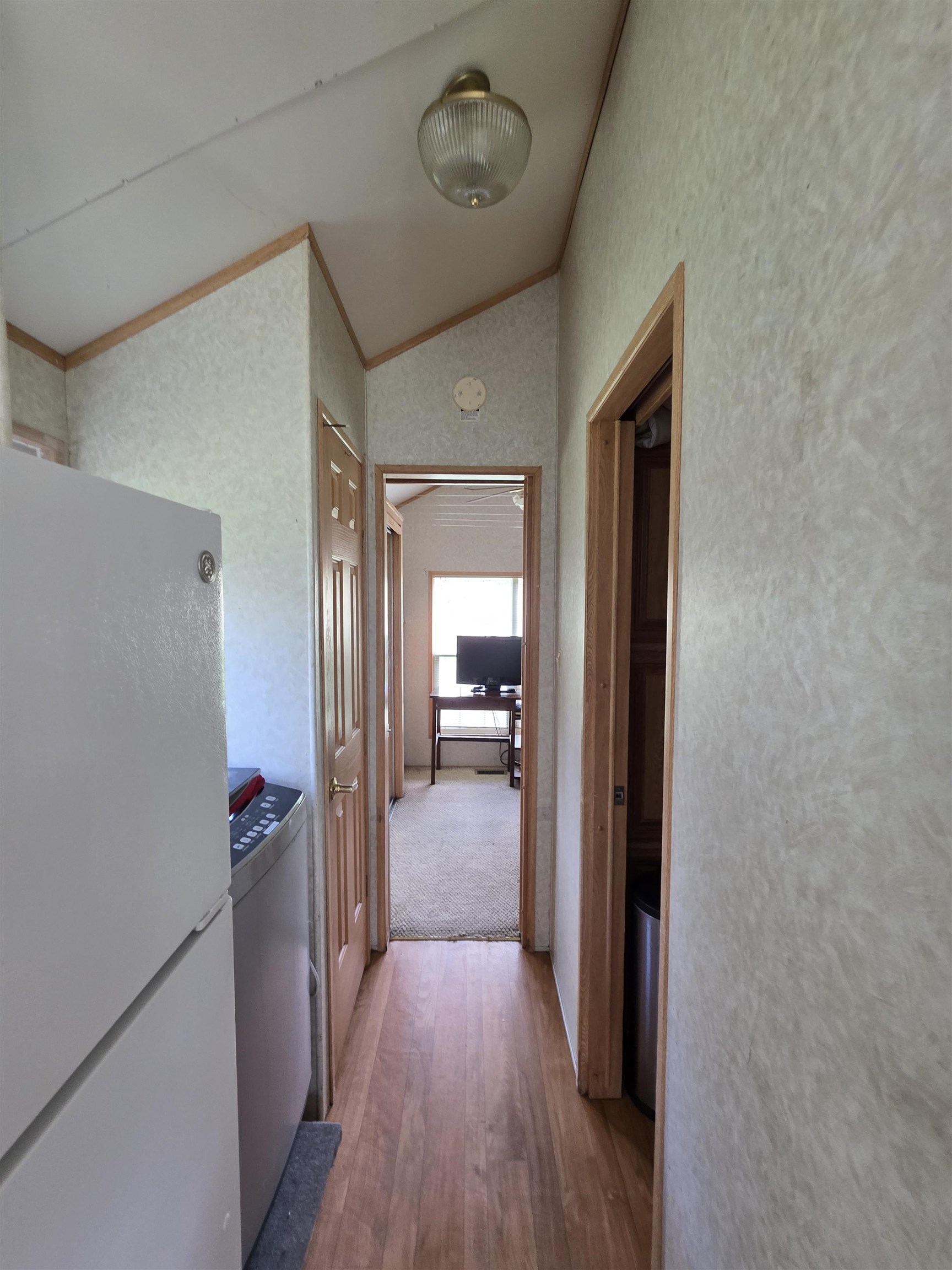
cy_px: 635
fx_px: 477
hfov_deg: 89.9
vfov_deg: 106.2
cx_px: 476
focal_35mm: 13
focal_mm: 2.2
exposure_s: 1/60
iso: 250
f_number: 1.9
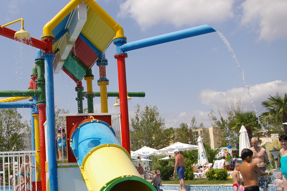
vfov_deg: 29.0
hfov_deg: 41.8
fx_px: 366
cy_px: 122
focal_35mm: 46
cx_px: 81
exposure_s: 1/2000
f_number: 4.5
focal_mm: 18
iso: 200
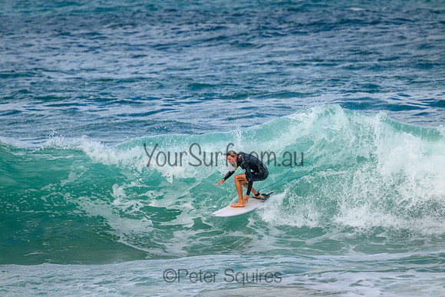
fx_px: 9891
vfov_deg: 1.7
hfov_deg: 2.6
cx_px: 222
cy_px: 148
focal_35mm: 800
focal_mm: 800
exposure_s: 1/2000
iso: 1100
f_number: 11
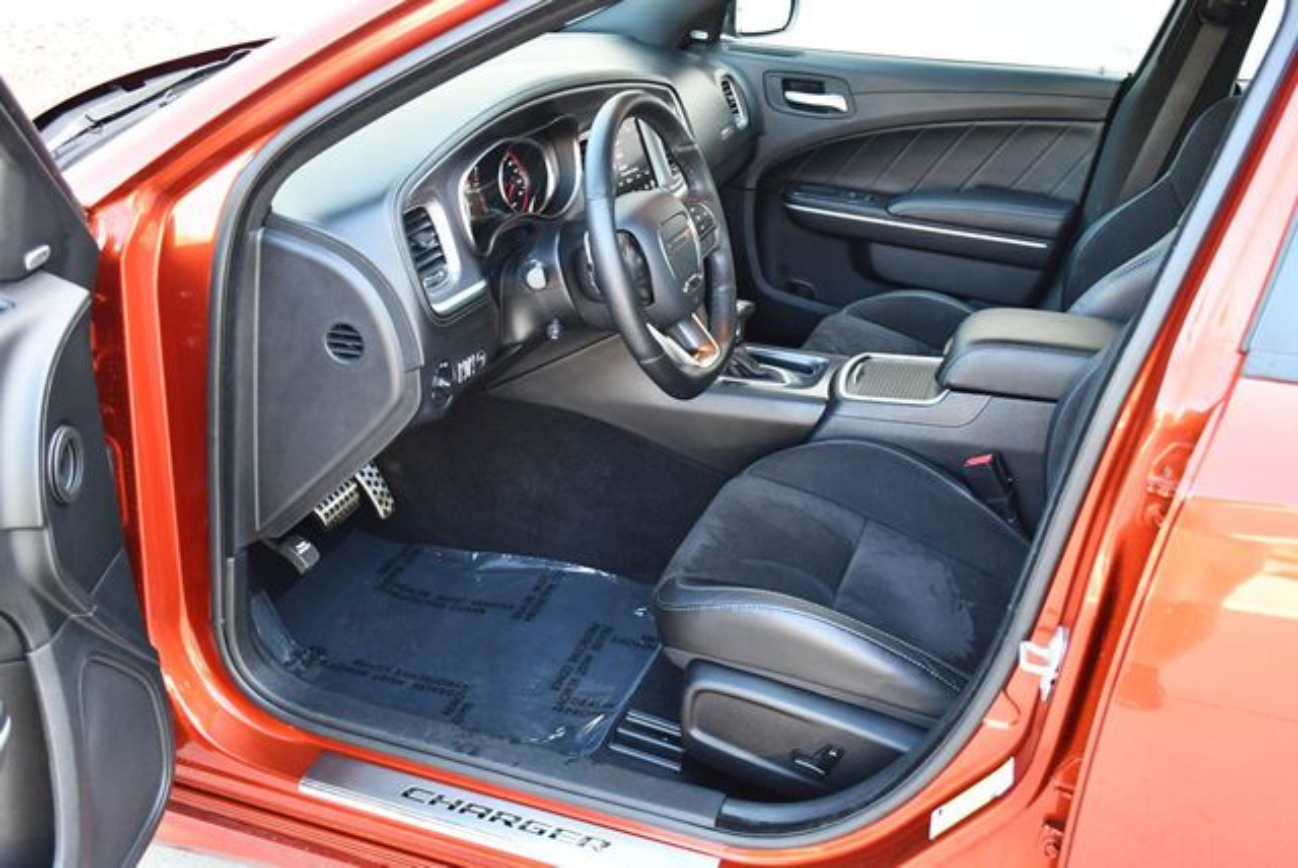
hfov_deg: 53.1
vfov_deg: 36.9
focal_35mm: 36
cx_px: 649
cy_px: 434
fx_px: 1299
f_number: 3.5
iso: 900
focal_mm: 18
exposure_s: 1/125
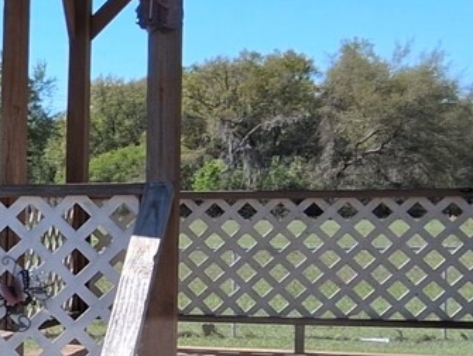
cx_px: -400
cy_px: 301
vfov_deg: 11.9
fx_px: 1696
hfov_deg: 14.0
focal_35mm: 124
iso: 25
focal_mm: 3.98
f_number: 1.8
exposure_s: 1/280
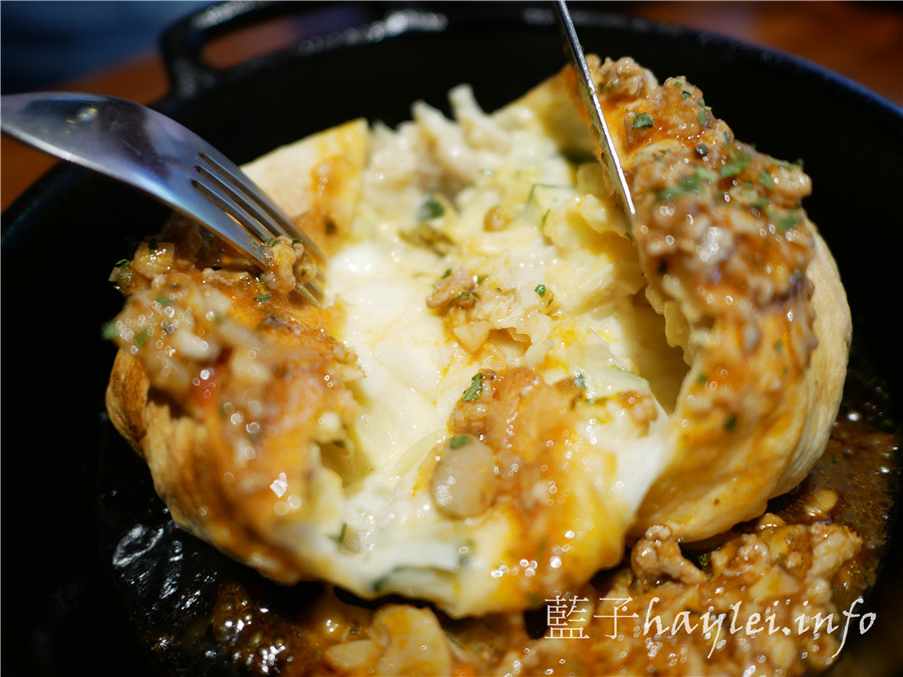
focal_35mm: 30
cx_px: 452
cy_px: 338
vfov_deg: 46.8
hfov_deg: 60.0
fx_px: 783
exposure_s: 1/60
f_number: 1.7
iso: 320
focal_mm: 15
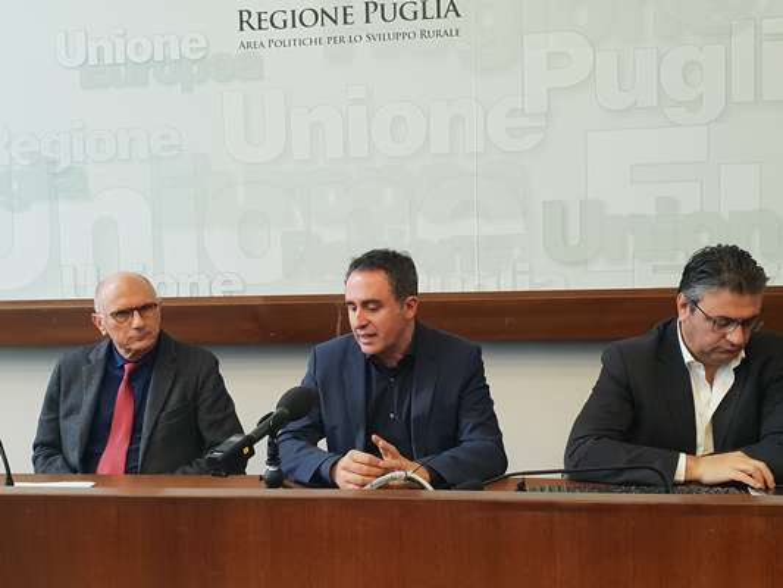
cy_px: 294
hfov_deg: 67.3
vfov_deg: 53.1
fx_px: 588
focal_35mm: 26
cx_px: 392
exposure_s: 1/50
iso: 200
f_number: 2.4
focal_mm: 4.3
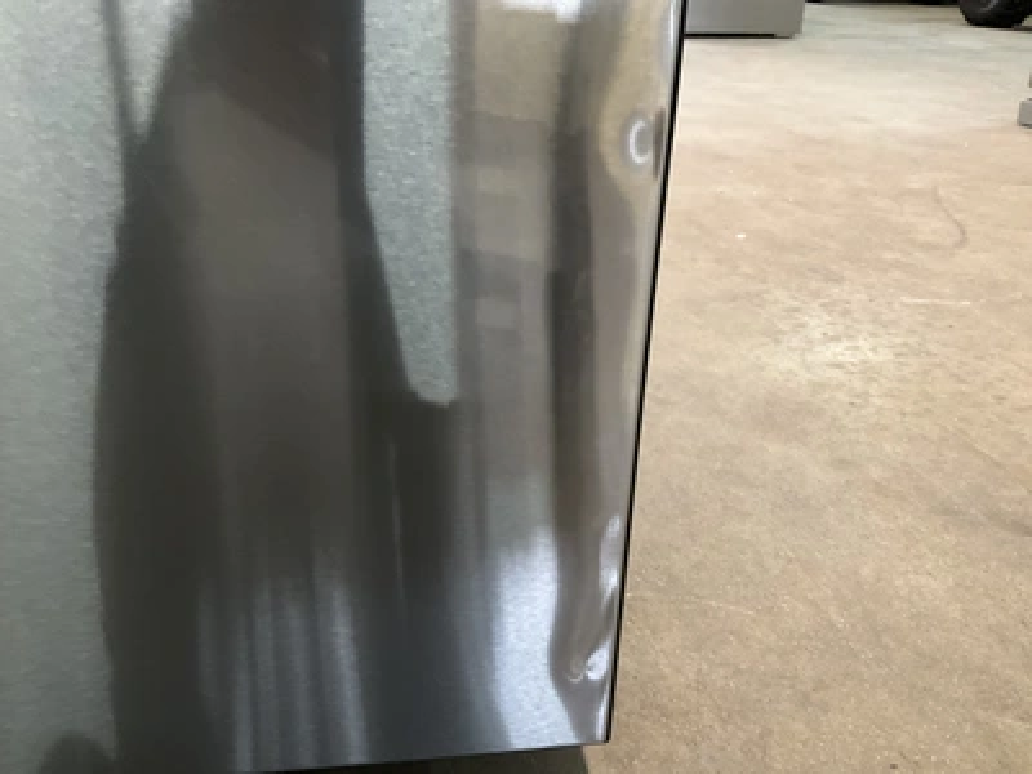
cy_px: 387
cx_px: 516
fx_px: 865
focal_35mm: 29
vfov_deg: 48.2
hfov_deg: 61.7
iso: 250
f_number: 1.8
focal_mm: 3
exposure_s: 1/30
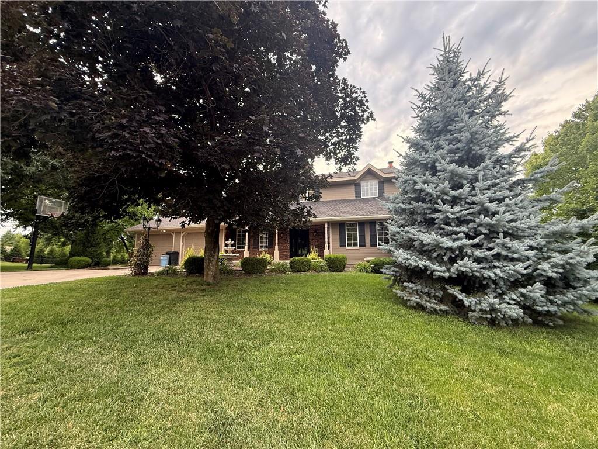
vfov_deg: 85.7
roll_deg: +0.7
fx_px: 242
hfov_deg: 102.1
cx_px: 299
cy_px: 224
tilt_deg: +7.7
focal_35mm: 14
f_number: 2.2
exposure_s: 1/99
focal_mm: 2.22
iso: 160
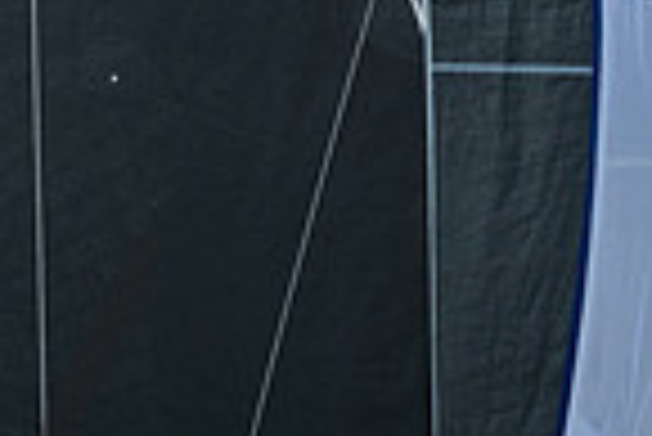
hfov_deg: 2.6
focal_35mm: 784
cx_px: -91
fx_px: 14213
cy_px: 744
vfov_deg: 1.8
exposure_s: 1/1000
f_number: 6.3
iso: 320
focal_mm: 160
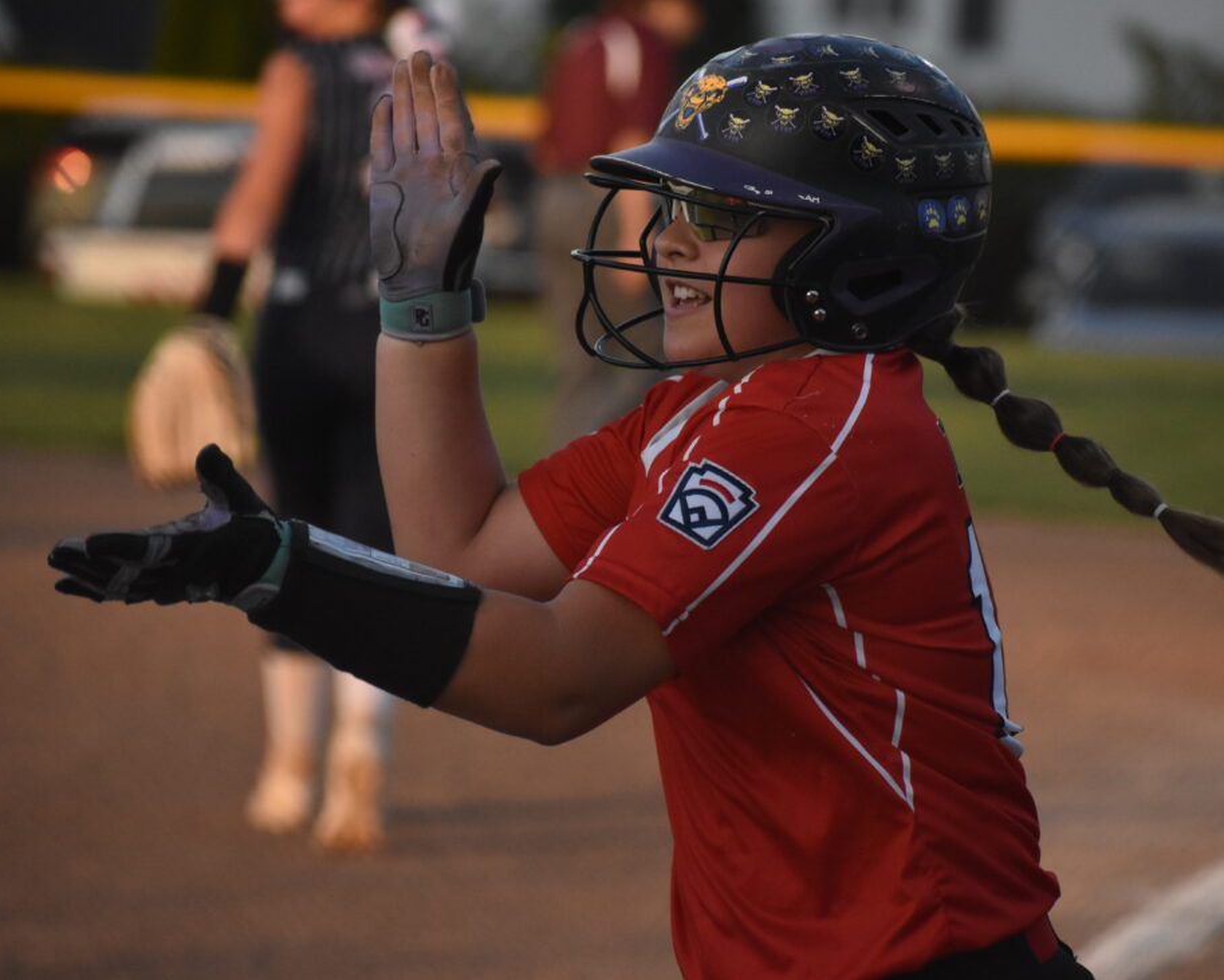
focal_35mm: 314
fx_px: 11363
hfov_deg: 6.2
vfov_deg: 4.9
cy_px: 490
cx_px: 664
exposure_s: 1/4000
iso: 2200
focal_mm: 185
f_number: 5.3
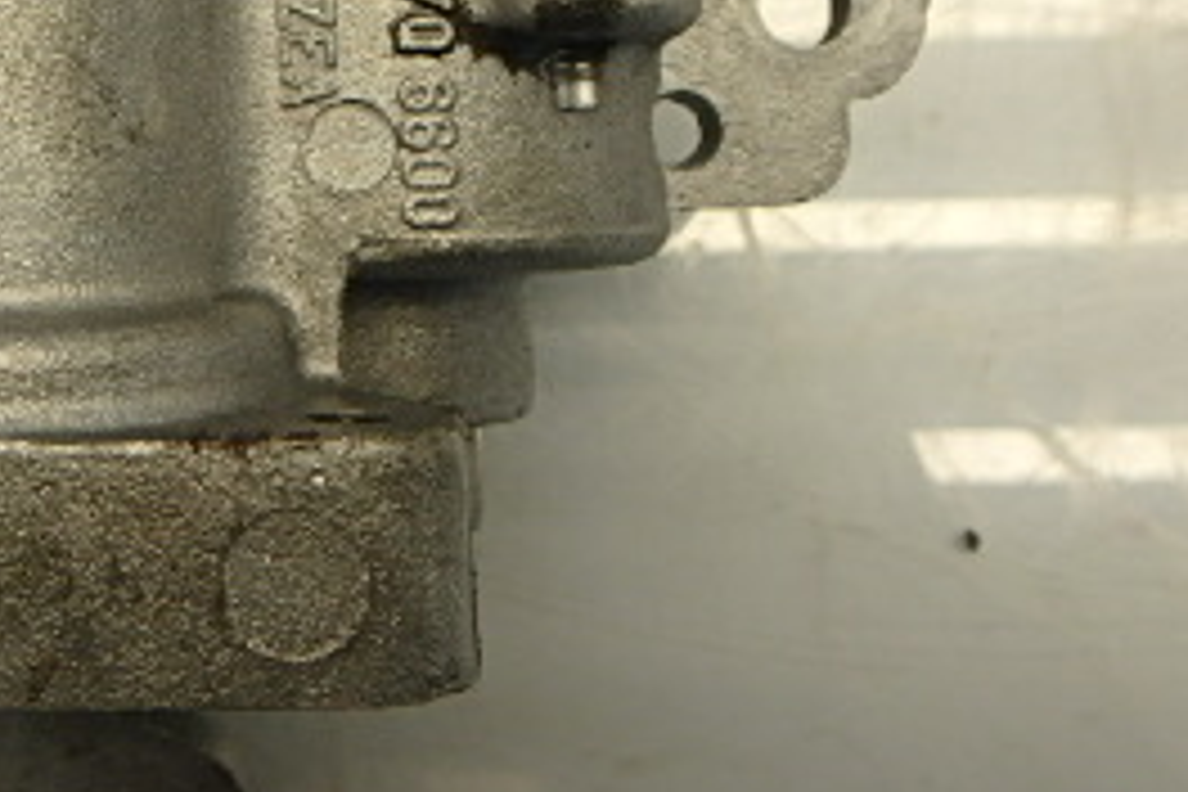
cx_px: 126
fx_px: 1749
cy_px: 22
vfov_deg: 24.5
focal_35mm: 53
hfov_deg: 35.4
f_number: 3.5
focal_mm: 3.7
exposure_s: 1/60
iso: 125
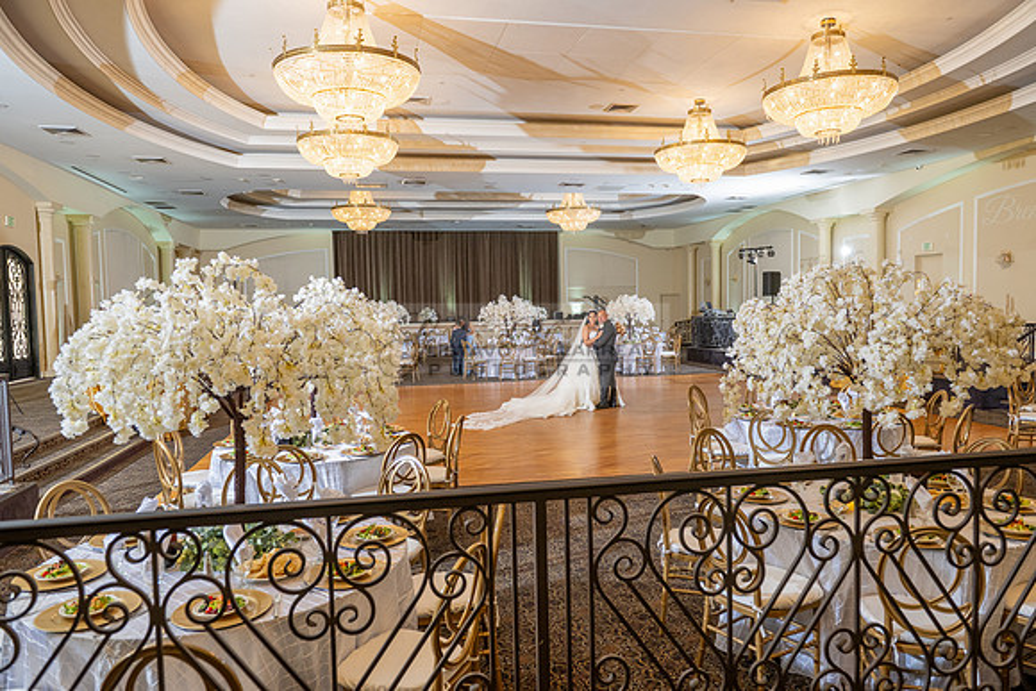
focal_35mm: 24
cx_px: 518
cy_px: 346
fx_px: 695
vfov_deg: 52.9
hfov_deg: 73.4
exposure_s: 1/125
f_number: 4
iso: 800
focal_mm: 24
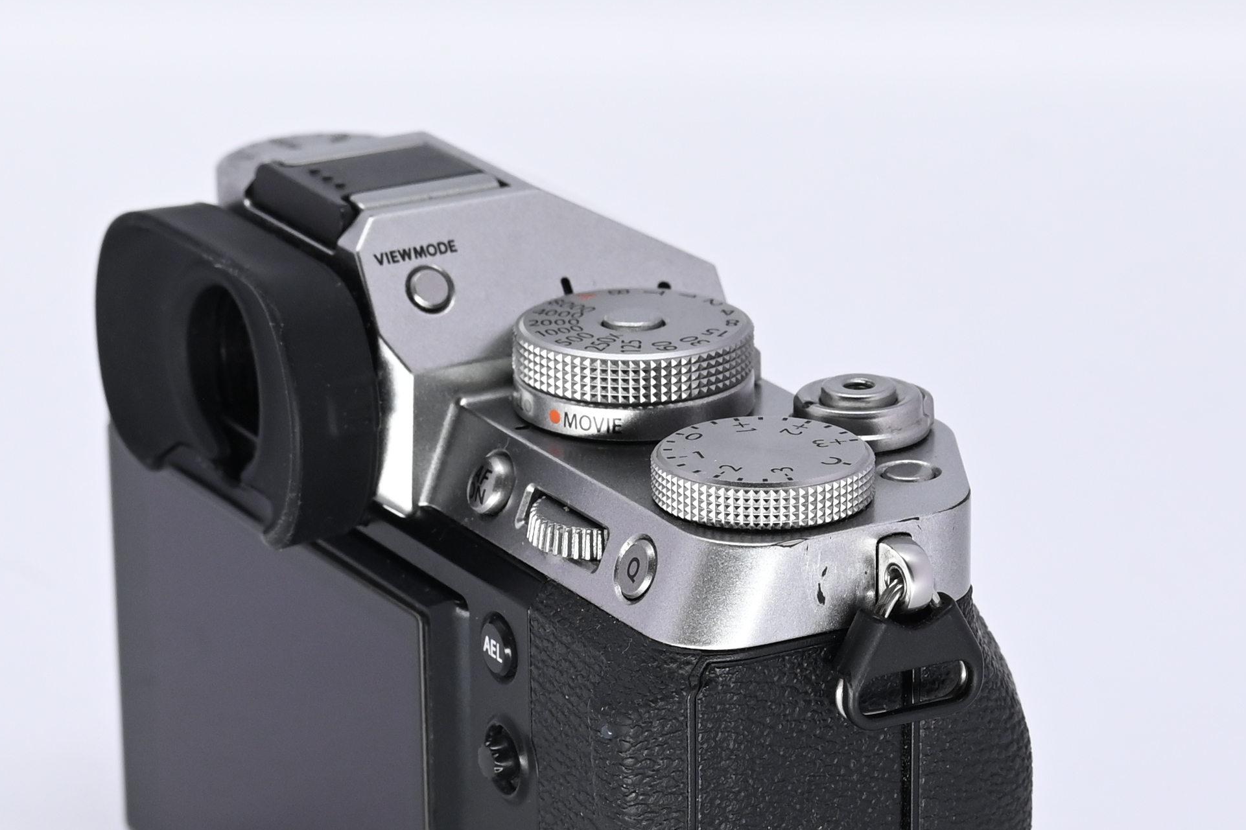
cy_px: 636
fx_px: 5952
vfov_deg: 8.0
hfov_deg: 11.9
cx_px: 689
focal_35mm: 172
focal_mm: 56
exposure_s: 1/200
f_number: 9
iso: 500
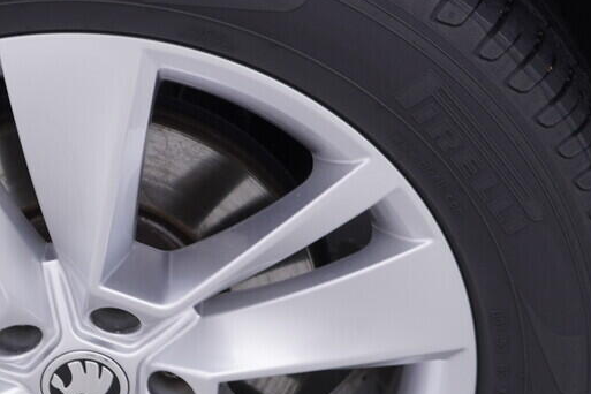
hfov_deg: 19.9
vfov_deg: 13.5
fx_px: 1658
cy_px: 271
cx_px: 73
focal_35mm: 101
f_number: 4
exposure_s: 1/60
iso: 125
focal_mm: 24
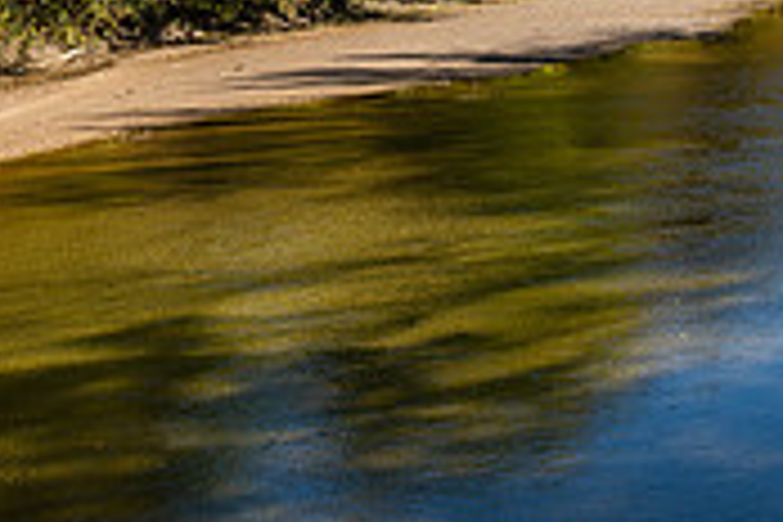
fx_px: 1740
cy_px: 25
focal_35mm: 80
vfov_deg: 16.8
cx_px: 477
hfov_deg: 25.3
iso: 90
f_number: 8
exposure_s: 1/160
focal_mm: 24
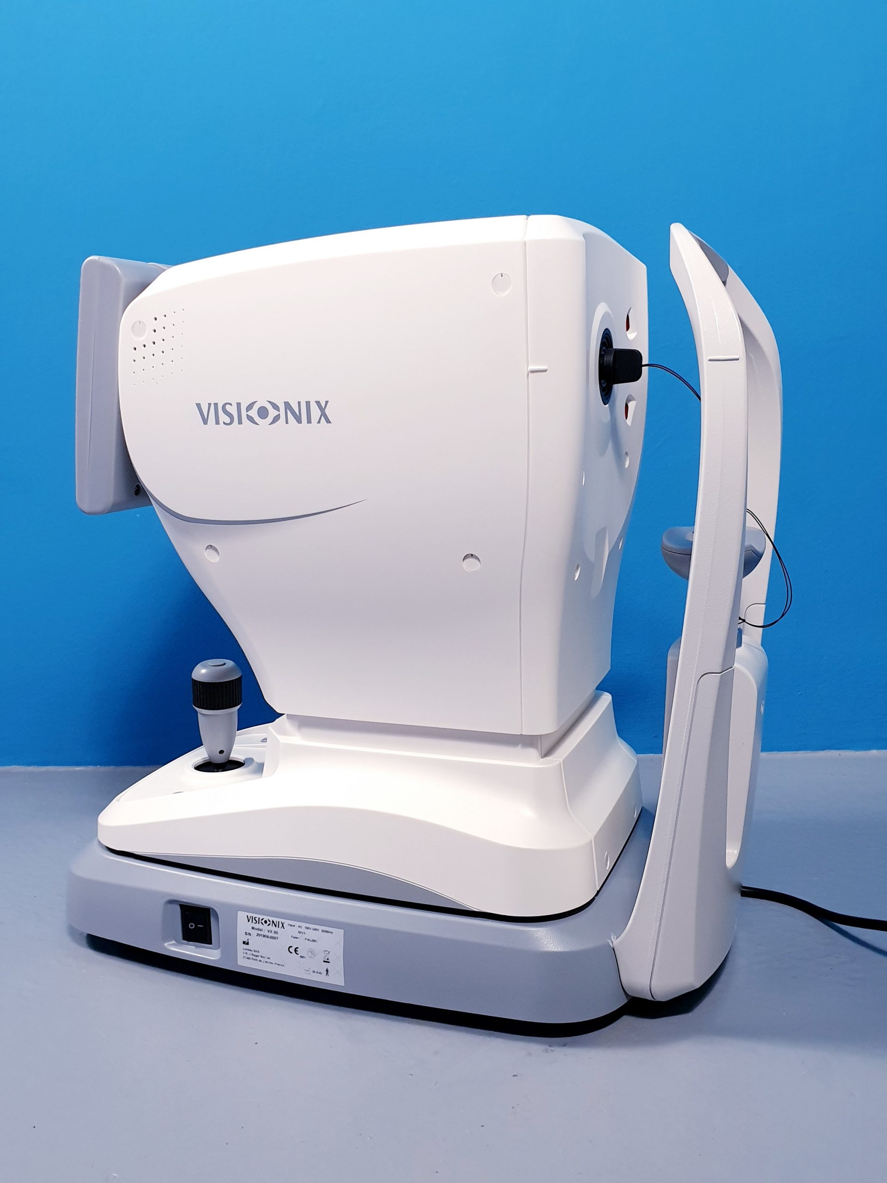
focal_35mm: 26
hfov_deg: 53.1
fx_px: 888
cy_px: 592
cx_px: 444
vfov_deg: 67.3
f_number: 2.4
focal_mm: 4.3
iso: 160
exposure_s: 1/50
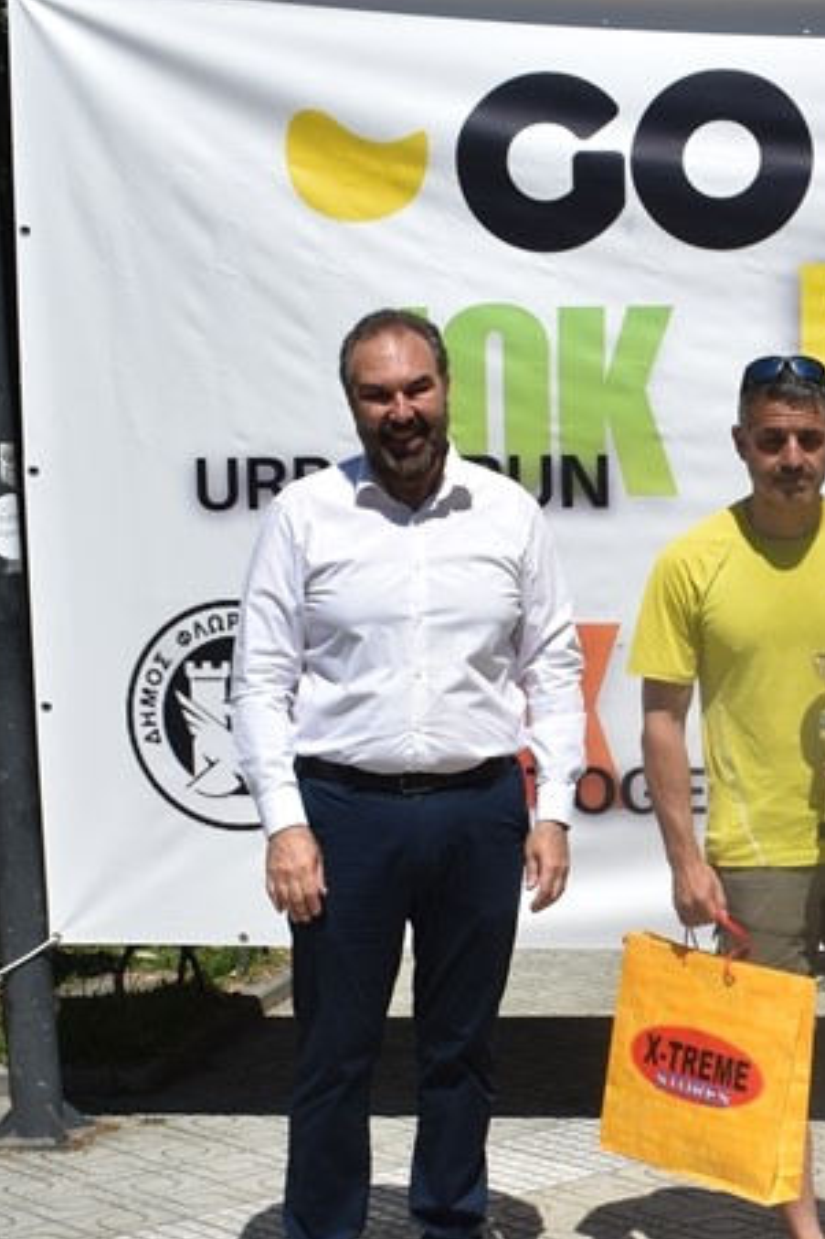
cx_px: 951
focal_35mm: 78
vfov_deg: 25.7
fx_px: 2688
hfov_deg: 16.8
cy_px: 881
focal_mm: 23
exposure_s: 1/400
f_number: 10
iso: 100
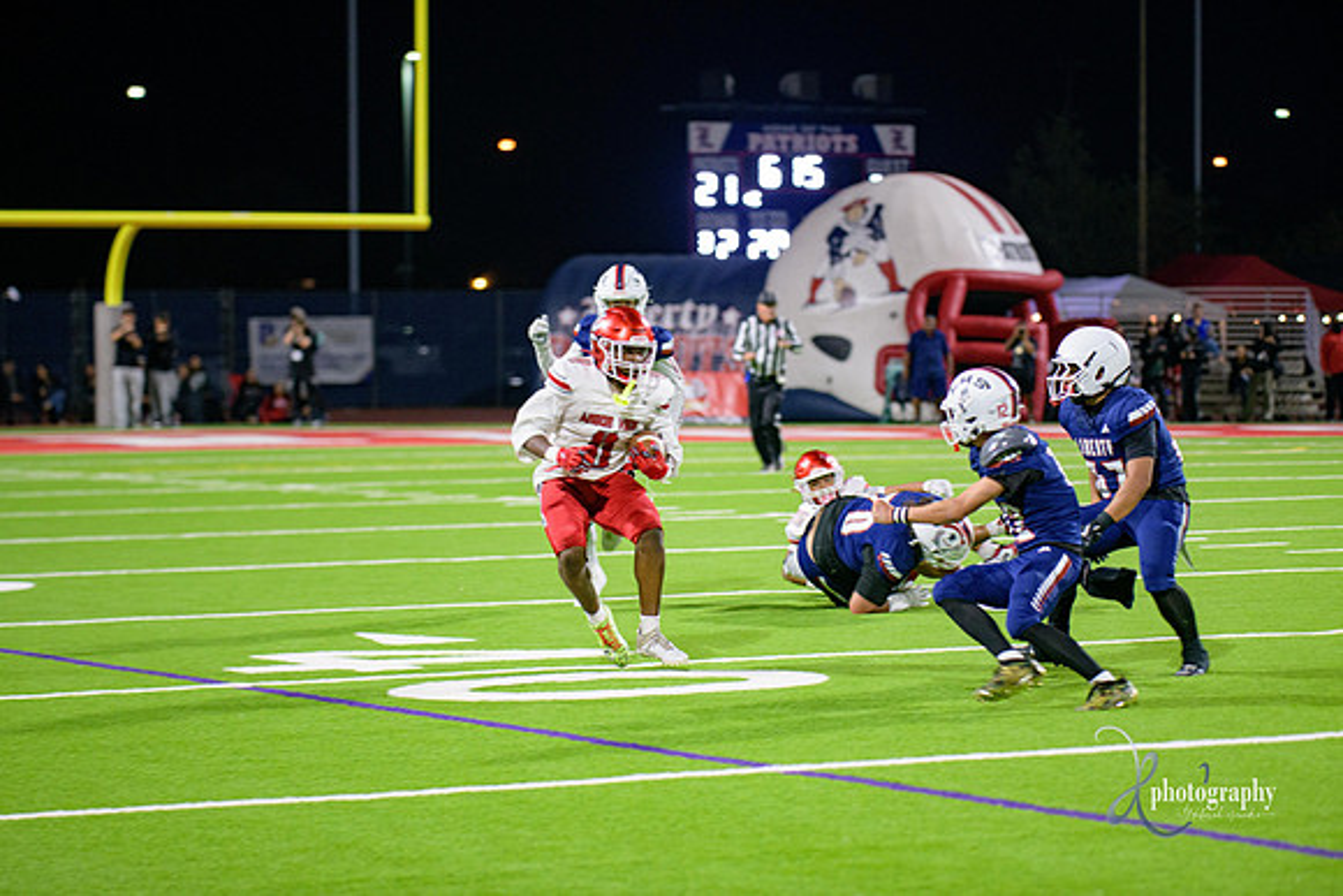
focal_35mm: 140
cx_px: 672
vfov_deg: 9.8
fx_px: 5224
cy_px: 448
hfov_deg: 14.7
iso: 2000
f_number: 2.8
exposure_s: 1/250
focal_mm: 140
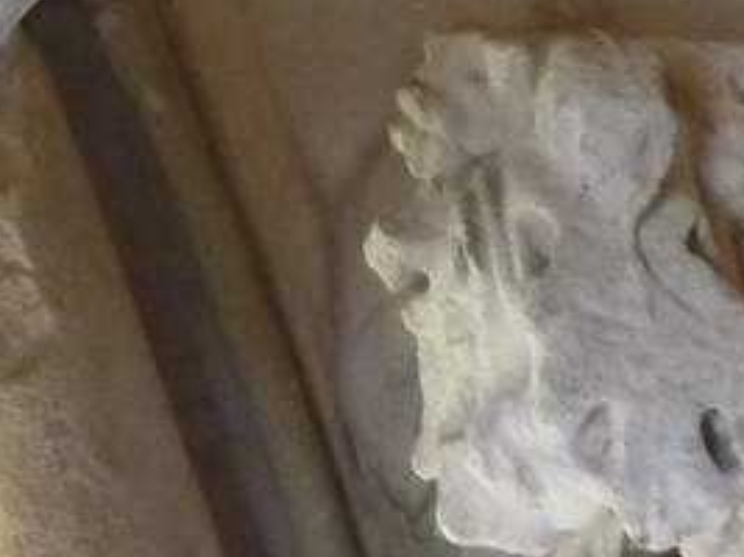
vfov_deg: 3.4
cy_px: -758
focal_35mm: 431
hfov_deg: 4.5
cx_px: -1338
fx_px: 9259
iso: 250
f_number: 4.1
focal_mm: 11.9
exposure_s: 1/40
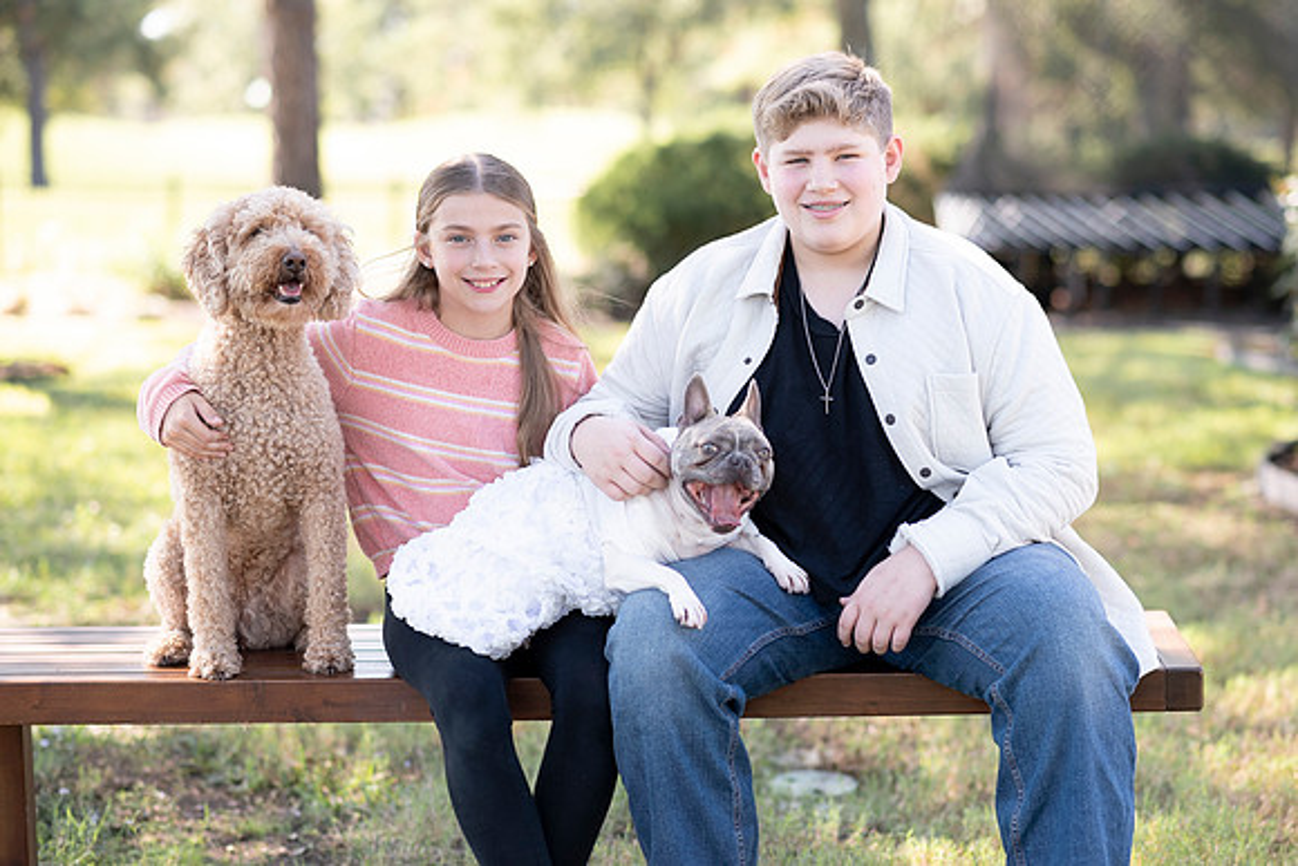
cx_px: 700
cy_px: 467
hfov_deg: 22.2
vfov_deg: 14.9
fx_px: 3307
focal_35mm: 92
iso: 320
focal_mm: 85
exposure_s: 1/1000
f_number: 2.5
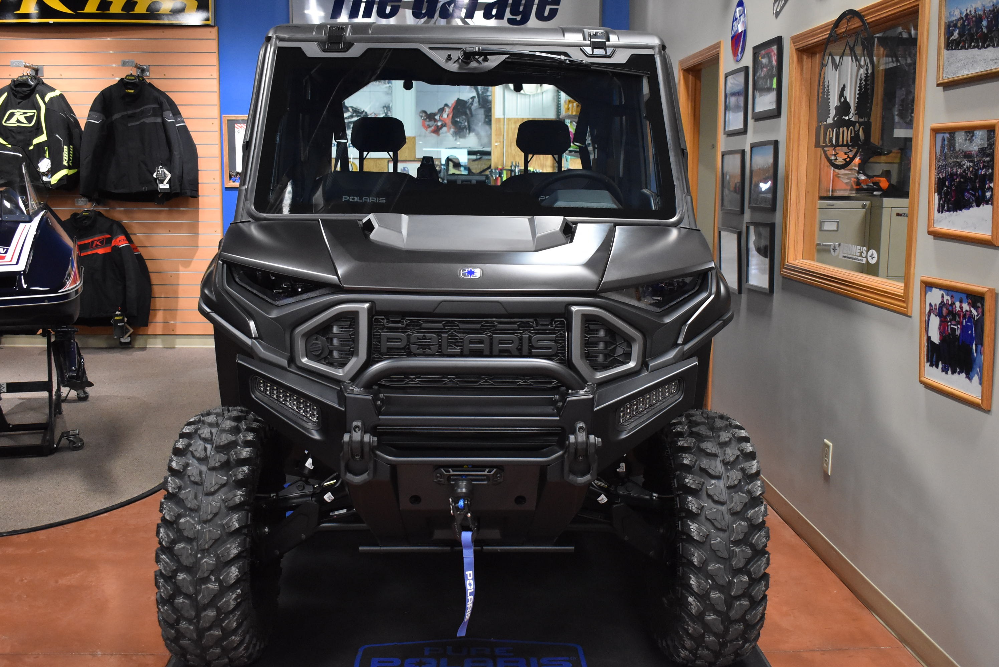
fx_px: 1041
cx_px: 500
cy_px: 334
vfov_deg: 35.6
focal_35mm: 38
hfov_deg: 51.2
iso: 2800
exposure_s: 1/125
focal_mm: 25
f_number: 4
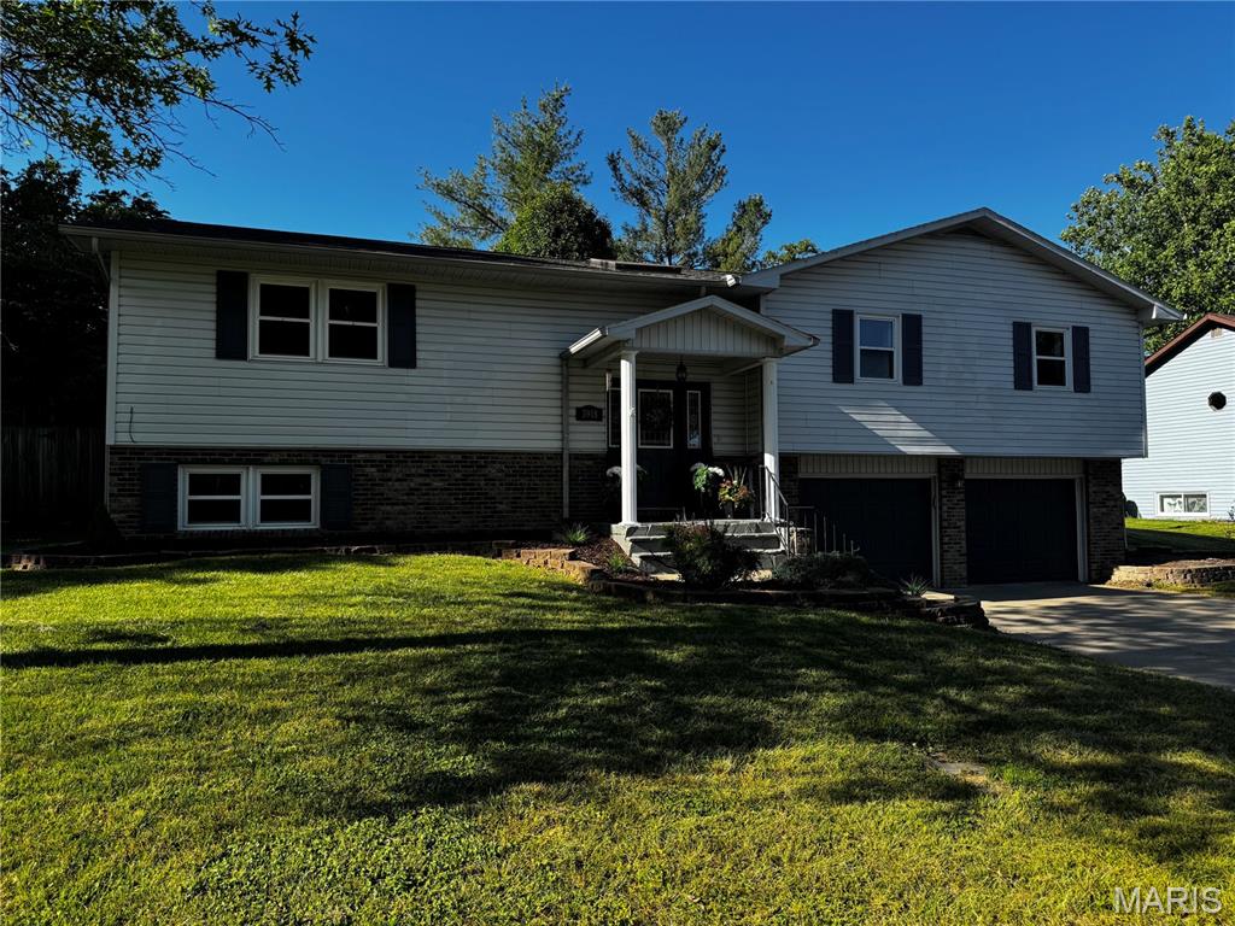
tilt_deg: +3.1
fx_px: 856
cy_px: 463
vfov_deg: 56.8
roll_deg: -0.2
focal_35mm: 24
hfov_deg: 71.6
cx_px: 618
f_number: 1.78
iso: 80
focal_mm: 6.76
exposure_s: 1/1597
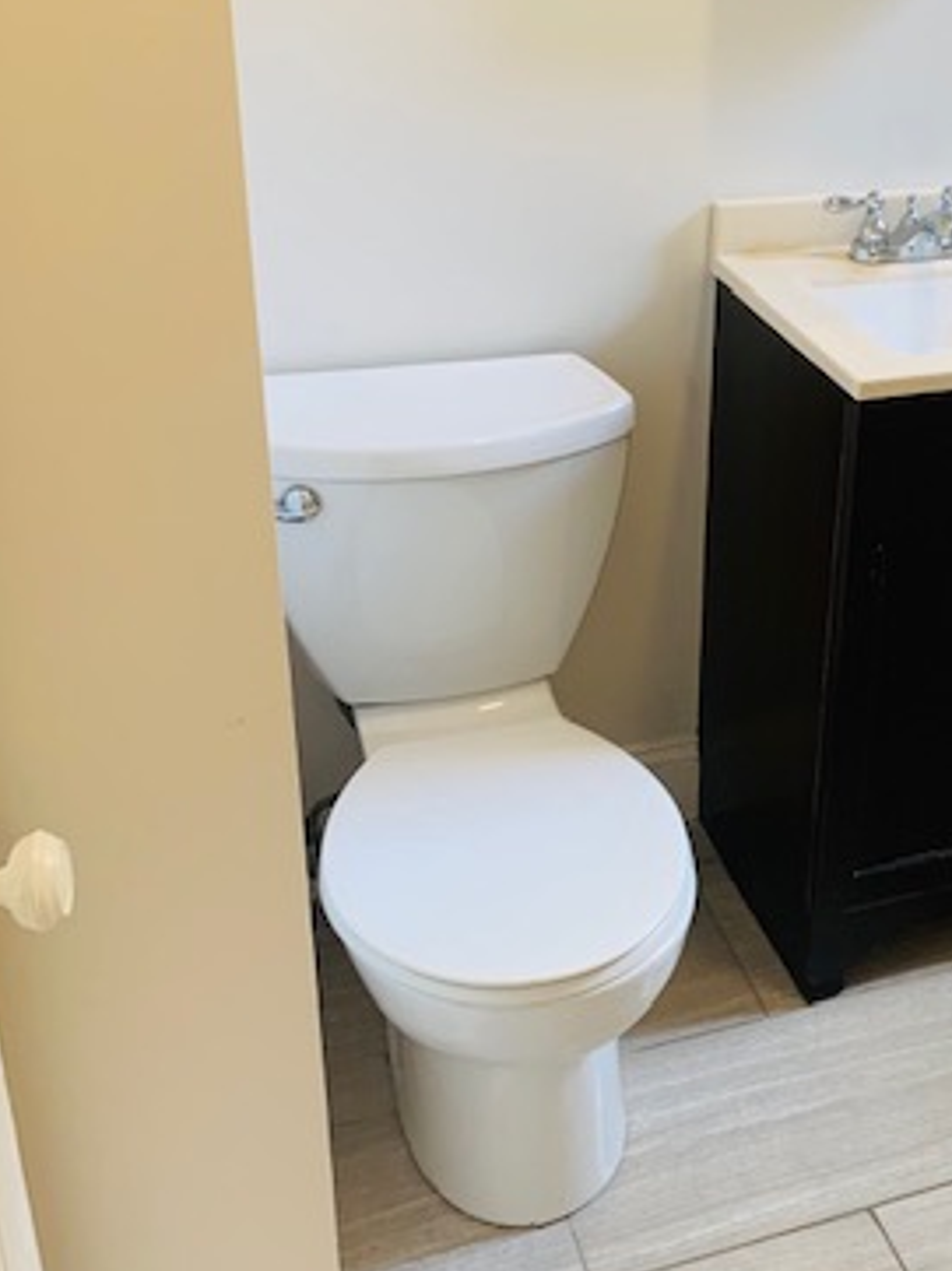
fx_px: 1689
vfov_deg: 41.2
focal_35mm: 46
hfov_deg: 30.4
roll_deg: -5.0
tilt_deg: -25.9
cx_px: 811
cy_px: 572
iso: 125
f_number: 1.8
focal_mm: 4.25
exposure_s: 1/60
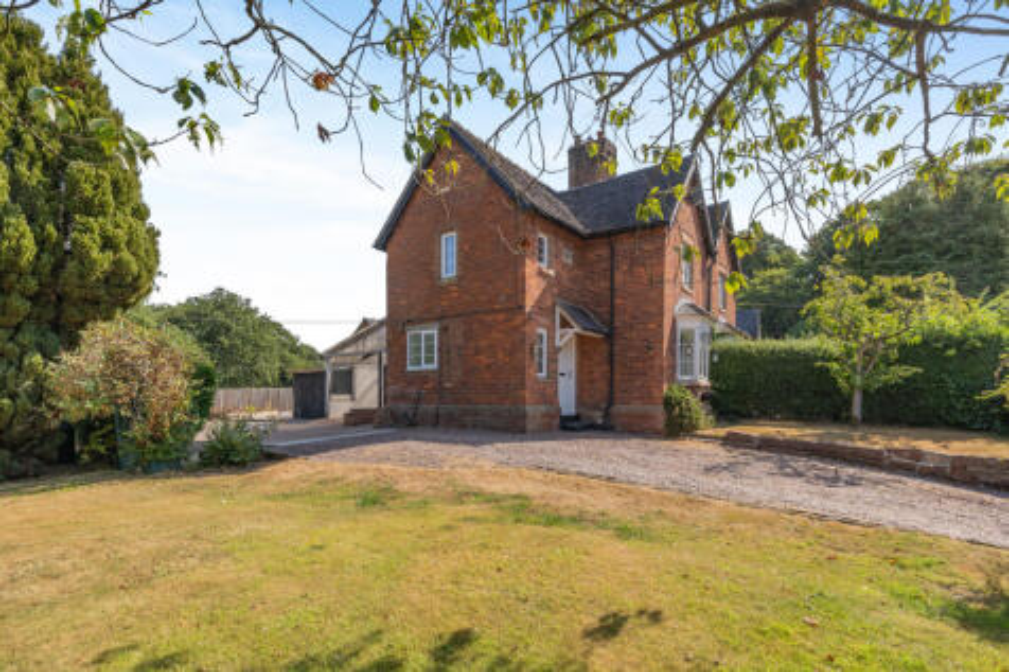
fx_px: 504
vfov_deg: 67.3
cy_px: 336
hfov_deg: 90.0
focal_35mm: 18
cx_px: 504
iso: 320
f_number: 8
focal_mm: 18
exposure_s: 1/400
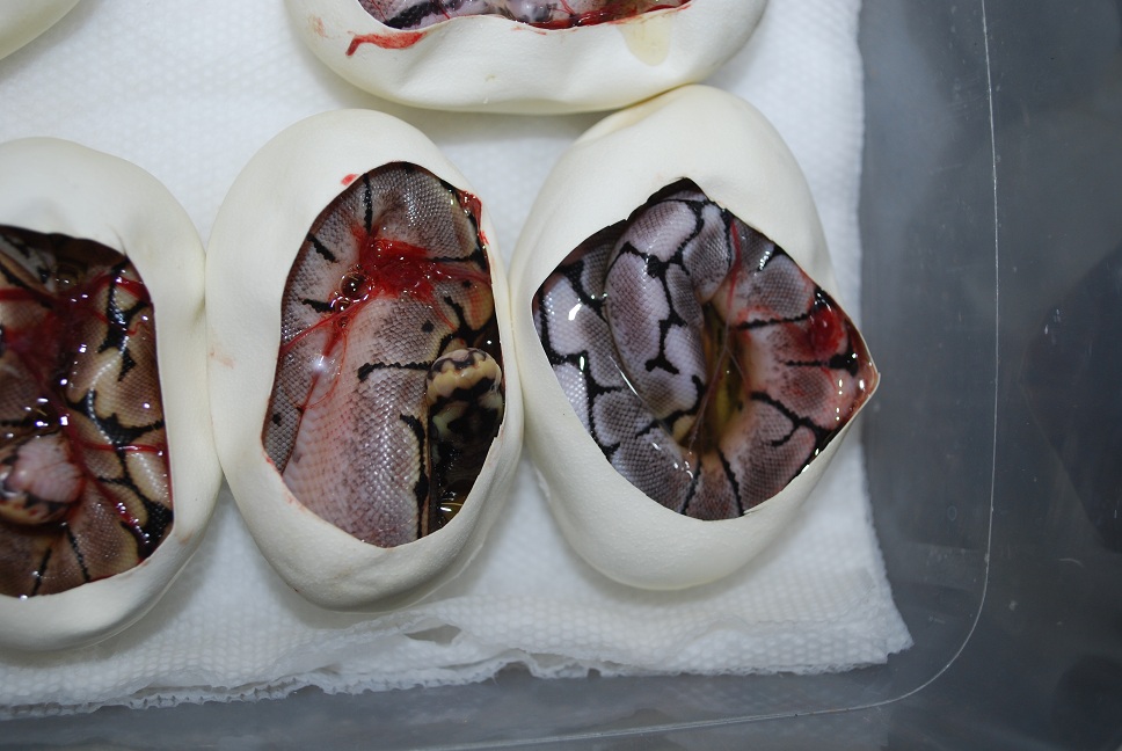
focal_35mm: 48
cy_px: 376
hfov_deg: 41.1
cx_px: 561
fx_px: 1498
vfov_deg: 28.2
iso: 200
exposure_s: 1/60
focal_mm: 32
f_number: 4.8
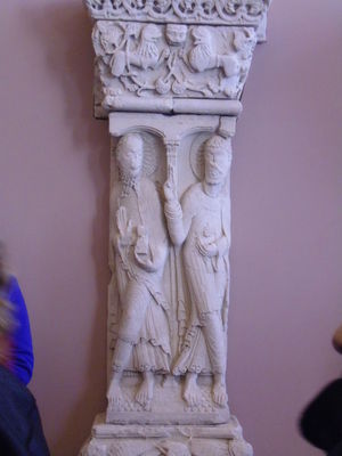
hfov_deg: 21.9
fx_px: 883
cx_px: 171
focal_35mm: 67
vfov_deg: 29.0
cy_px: 228
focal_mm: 11.16
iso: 400
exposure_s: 1/13
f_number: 4.3
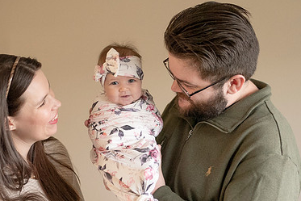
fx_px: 535
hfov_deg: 31.4
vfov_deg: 21.2
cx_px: 158
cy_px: 128
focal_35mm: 64
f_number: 2.2
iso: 2000
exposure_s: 1/200
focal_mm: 35
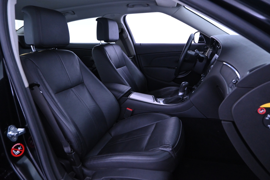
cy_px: 90
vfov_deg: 53.1
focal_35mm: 24
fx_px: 180
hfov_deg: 73.7
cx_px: 135
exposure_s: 1/25
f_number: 4.5
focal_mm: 16
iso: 3200
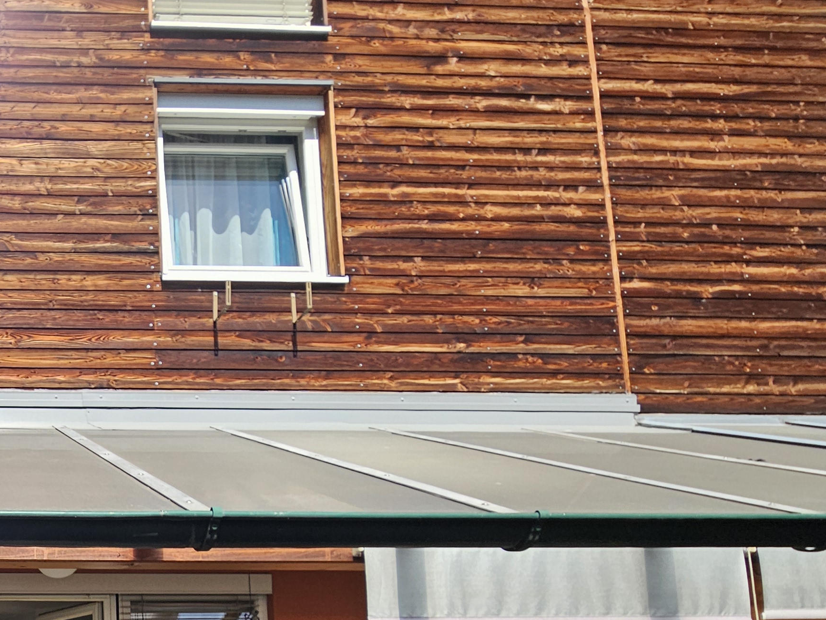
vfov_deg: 40.7
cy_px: 625
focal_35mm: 30
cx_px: -71
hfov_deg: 45.7
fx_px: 716
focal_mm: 2.2
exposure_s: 1/1160
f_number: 2.2
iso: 50
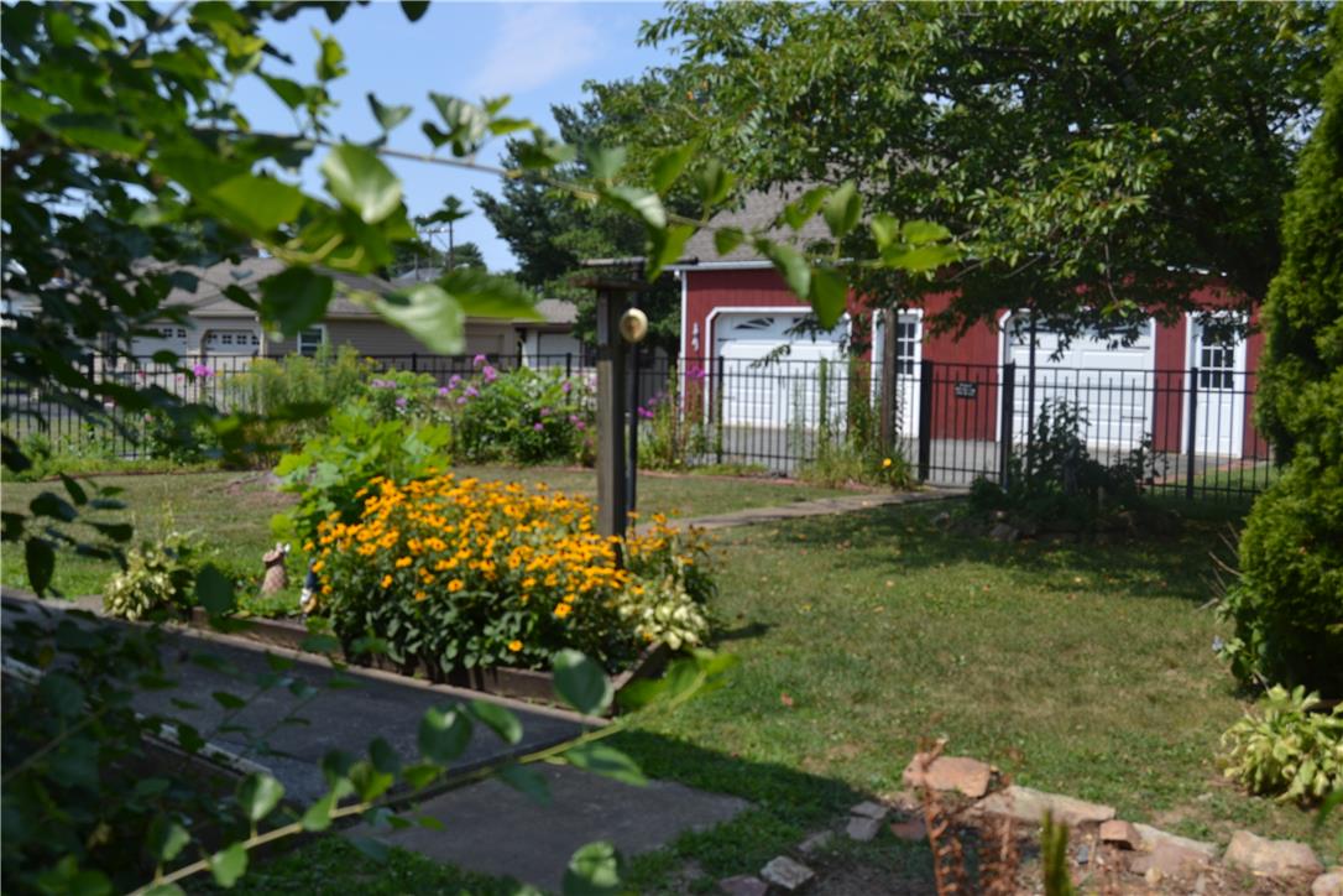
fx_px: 1455
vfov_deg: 34.2
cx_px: 672
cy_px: 448
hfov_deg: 49.6
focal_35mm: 39
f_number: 8
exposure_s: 1/250
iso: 100
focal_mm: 26
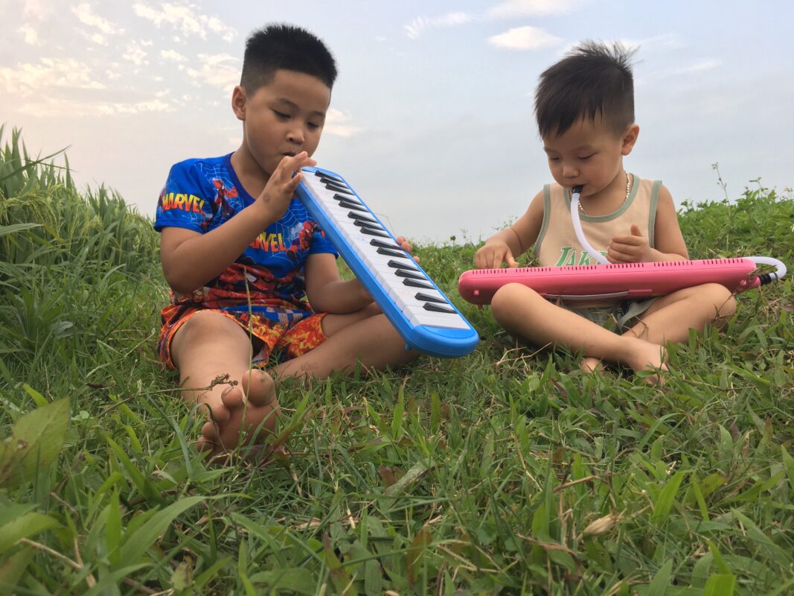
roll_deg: +2.3
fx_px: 665
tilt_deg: -3.1
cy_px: 298
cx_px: 397
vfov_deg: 48.2
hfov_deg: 61.7
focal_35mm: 29
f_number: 2.2
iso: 25
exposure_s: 1/100
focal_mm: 4.15
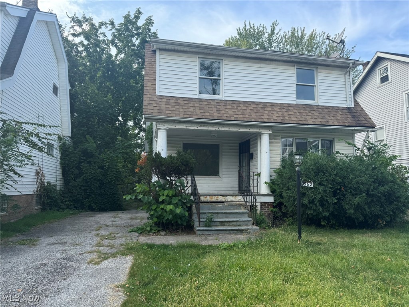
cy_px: 154
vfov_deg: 56.8
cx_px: 204
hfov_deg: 71.6
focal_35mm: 24
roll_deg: -0.2
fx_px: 284
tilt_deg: +6.2
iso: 80
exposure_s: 1/1366
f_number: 1.78
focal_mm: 6.76
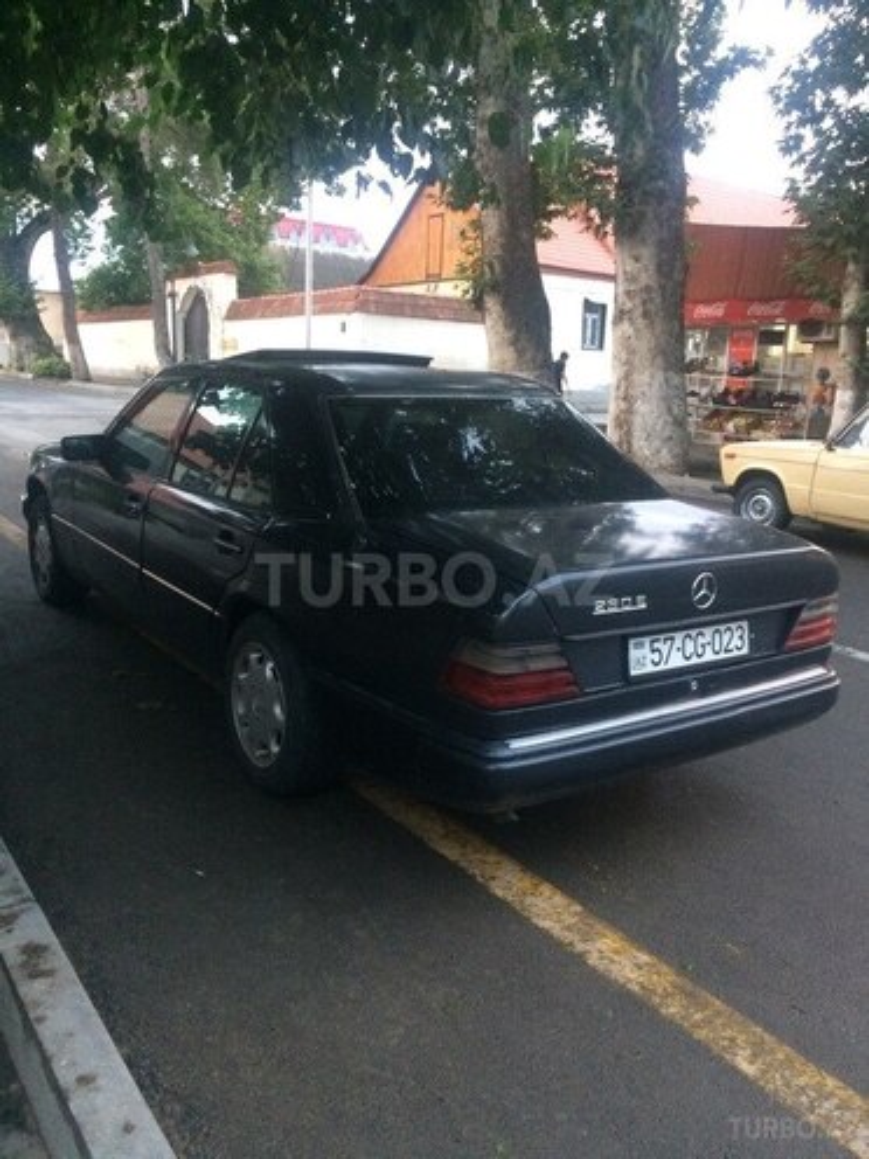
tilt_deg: -14.7
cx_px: 434
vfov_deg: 61.7
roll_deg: -1.6
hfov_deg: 48.2
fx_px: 971
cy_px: 580
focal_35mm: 29
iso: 250
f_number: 2.2
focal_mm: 4.15
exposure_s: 1/20
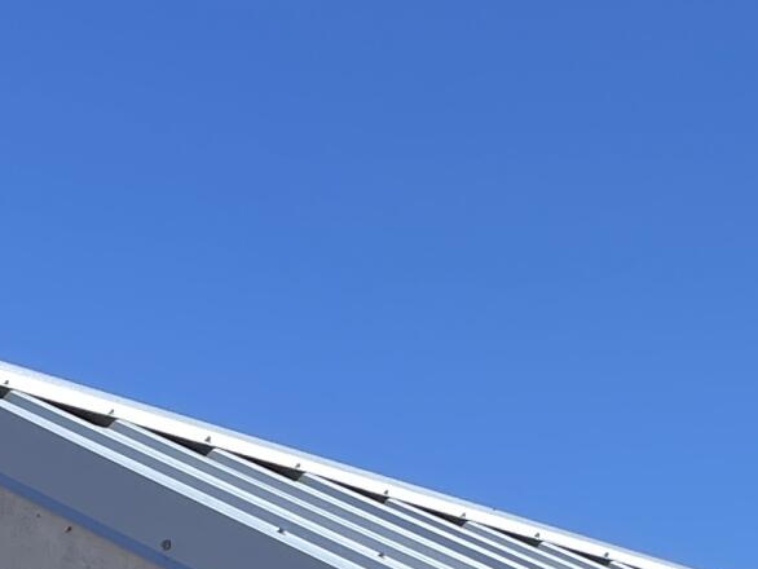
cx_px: 88
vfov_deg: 9.7
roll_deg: +0.0
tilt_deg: -4.8
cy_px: 1433
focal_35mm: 133
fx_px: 2914
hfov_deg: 14.7
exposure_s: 1/4464
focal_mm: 4.2
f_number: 1.6
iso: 50
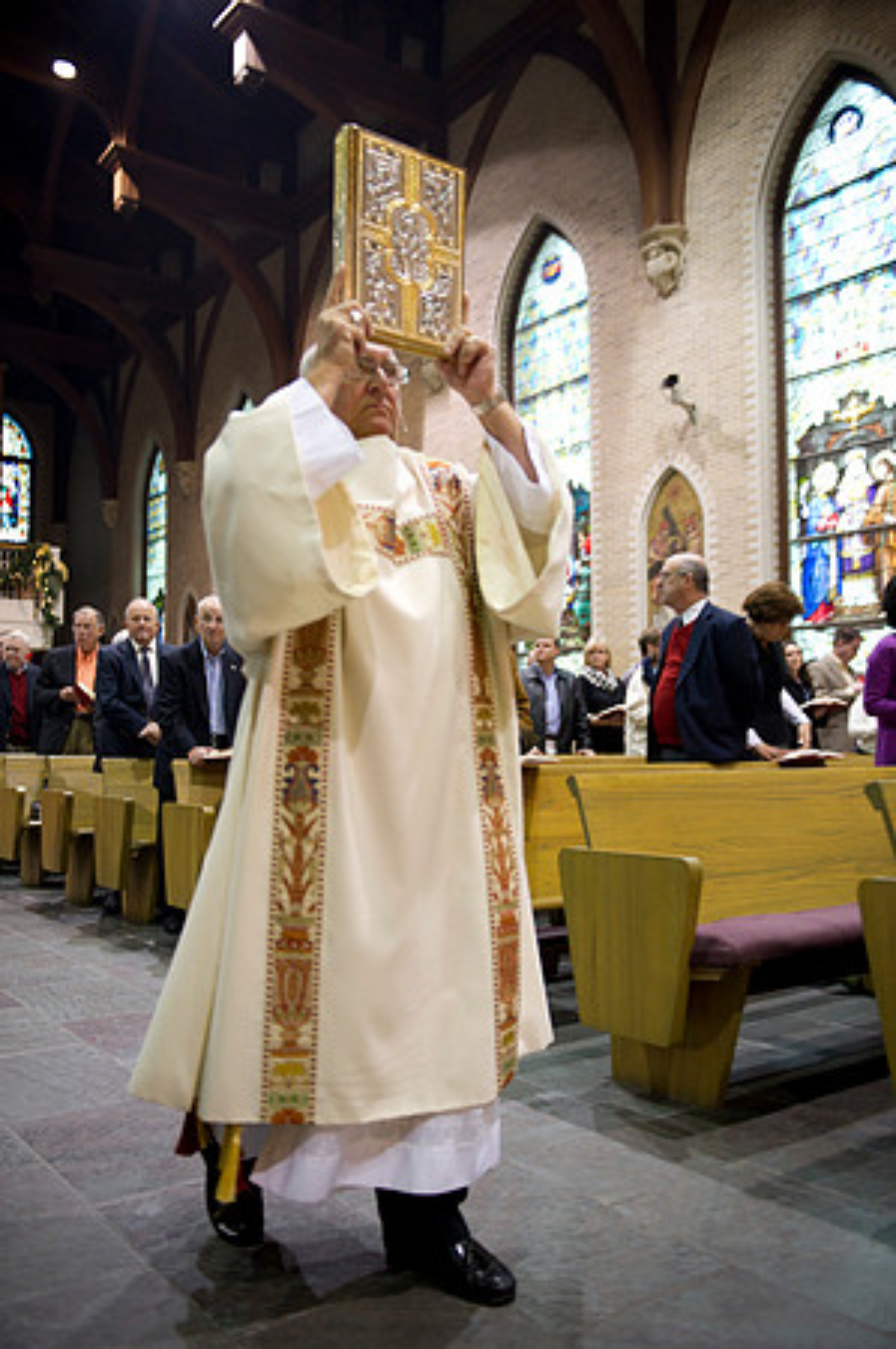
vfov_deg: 58.8
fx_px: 1197
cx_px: 448
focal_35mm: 32
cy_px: 674
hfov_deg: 41.0
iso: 1600
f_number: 2.8
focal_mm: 32
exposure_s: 1/80
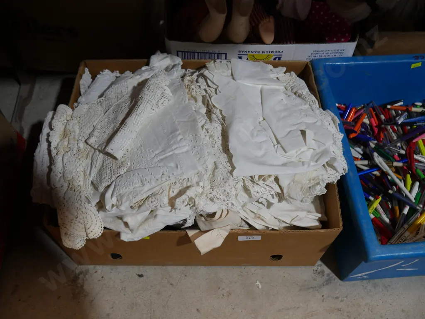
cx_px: 212
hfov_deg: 56.8
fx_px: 393
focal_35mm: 32
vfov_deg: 44.2
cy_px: 160
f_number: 3.6
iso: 200
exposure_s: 1/60
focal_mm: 16
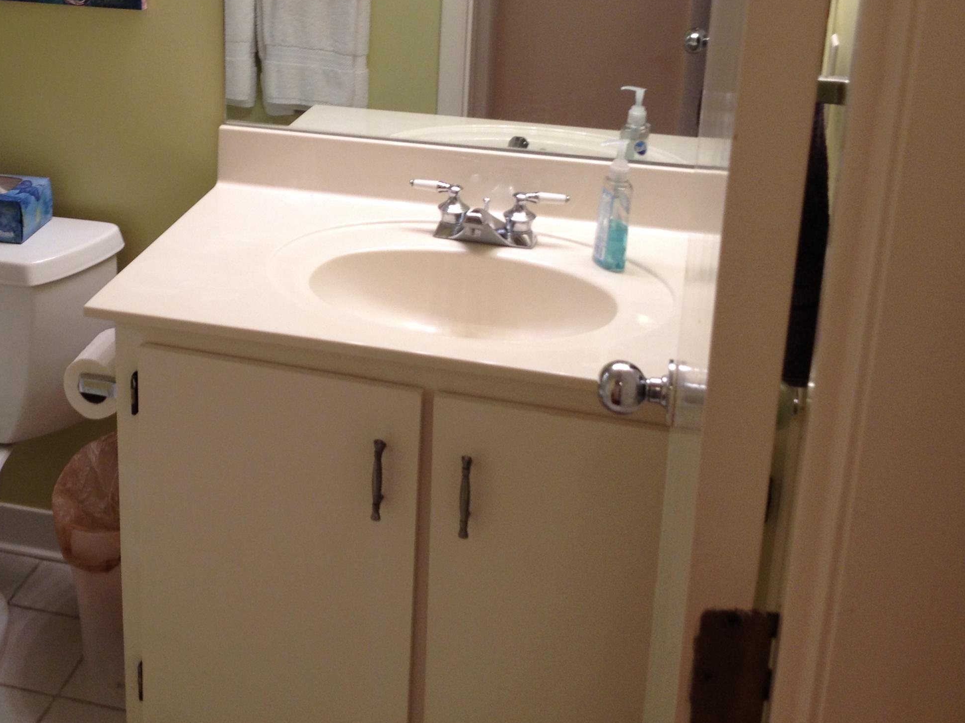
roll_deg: +0.8
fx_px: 1505
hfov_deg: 34.9
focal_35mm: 54
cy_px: 178
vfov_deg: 26.7
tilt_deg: -19.4
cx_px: 257
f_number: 2.4
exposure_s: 1/40
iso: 50
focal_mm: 4.28
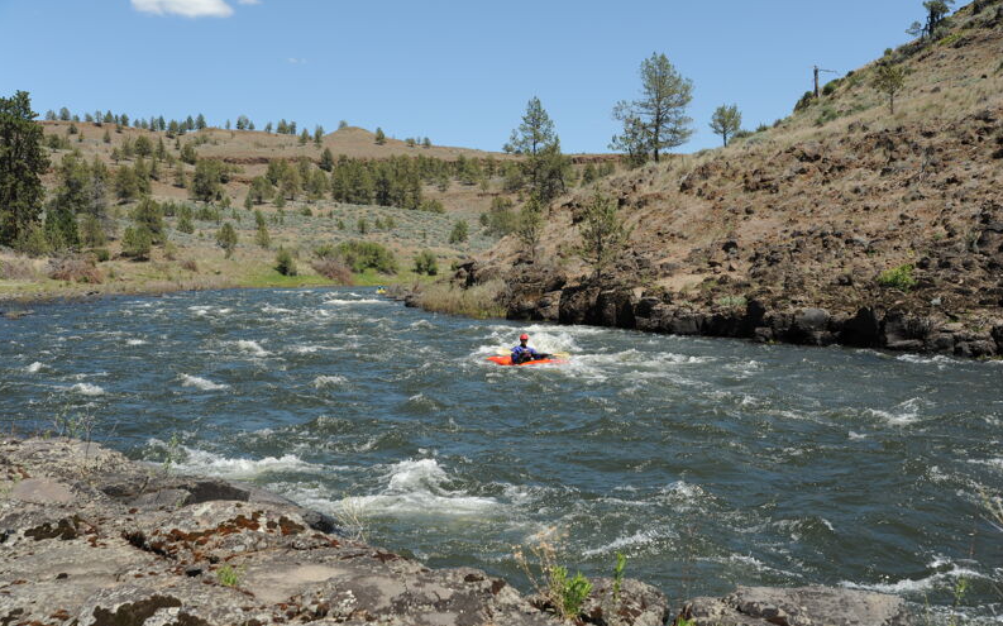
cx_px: 500
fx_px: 1011
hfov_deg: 52.8
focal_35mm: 37
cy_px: 324
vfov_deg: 34.4
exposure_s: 1/640
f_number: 7.1
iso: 200
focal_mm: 36
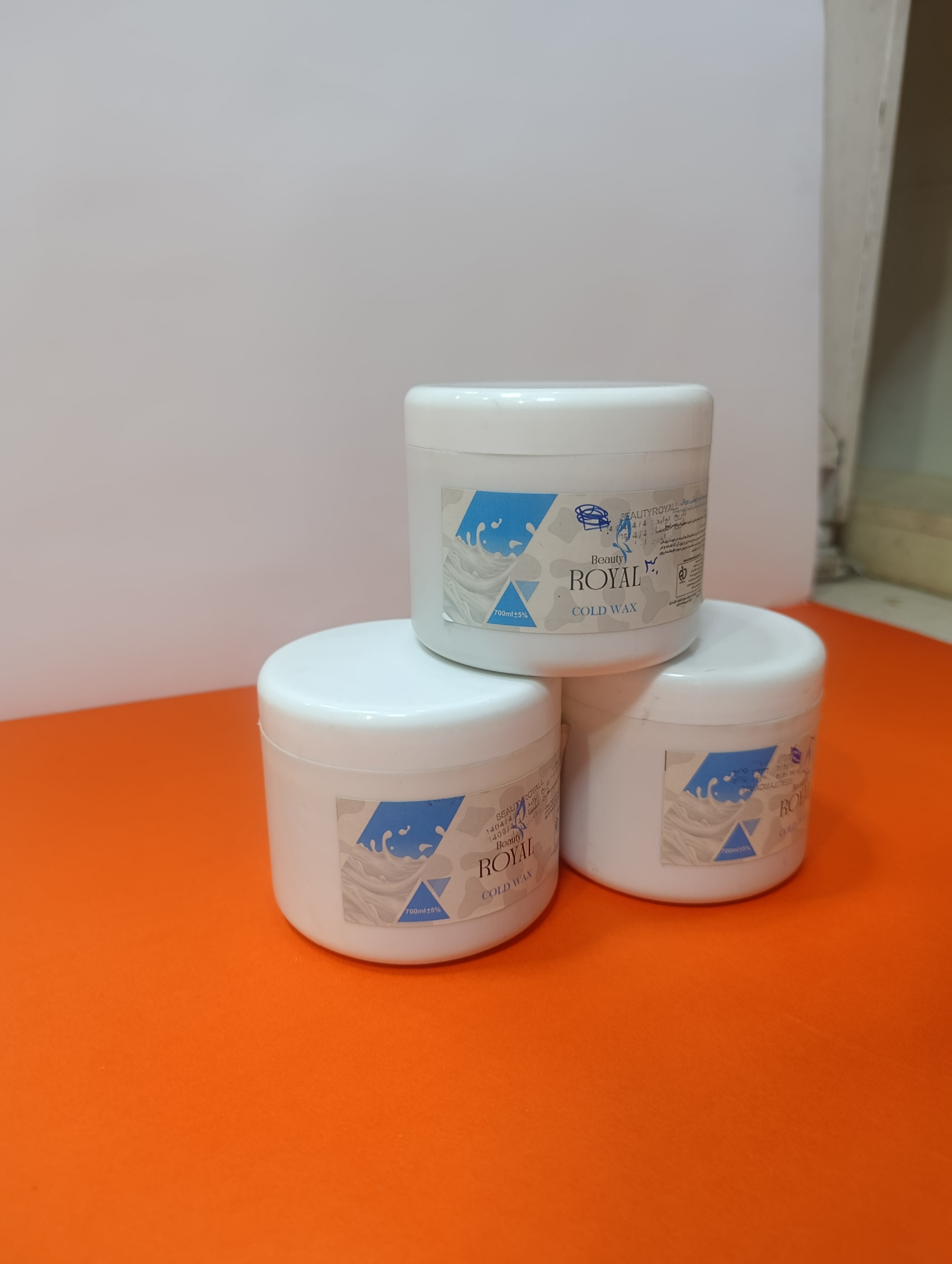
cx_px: 476
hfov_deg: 59.0
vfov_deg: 73.8
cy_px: 632
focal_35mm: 23
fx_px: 841
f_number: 1.65
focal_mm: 6.11
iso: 230
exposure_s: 1/100
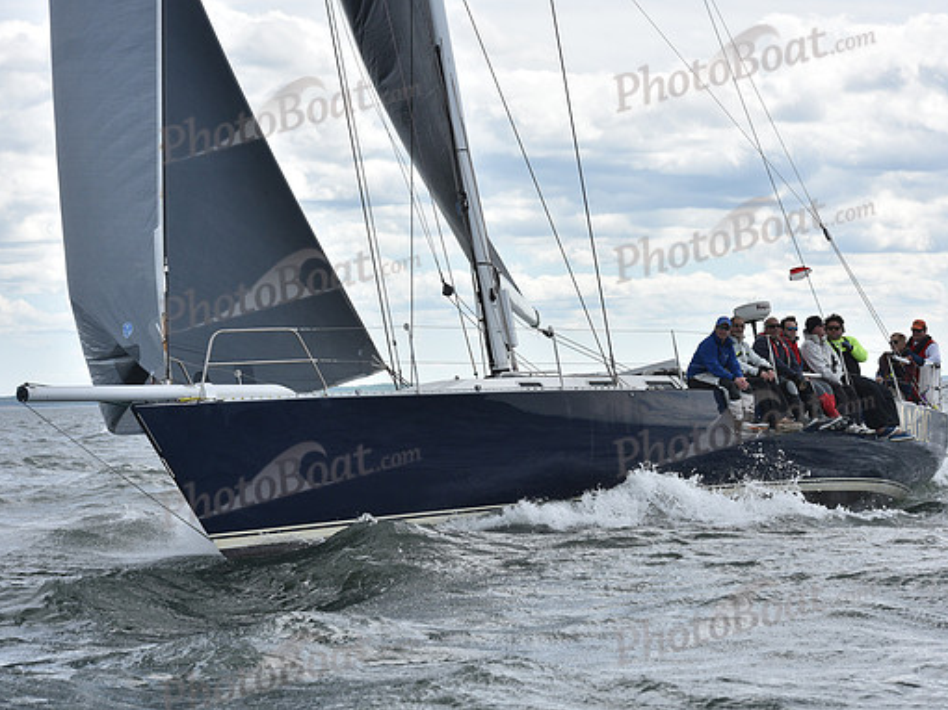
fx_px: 2847
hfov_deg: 18.9
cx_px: 519
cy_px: 358
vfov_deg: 14.2
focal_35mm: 104
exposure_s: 1/1000
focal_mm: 95
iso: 320
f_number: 7.1
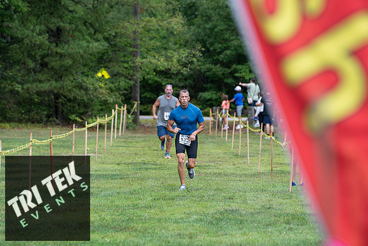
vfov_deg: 6.9
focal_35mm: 200
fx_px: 2045
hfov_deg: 10.3
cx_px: 184
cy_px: 123
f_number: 4.5
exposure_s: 1/640
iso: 320
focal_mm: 200
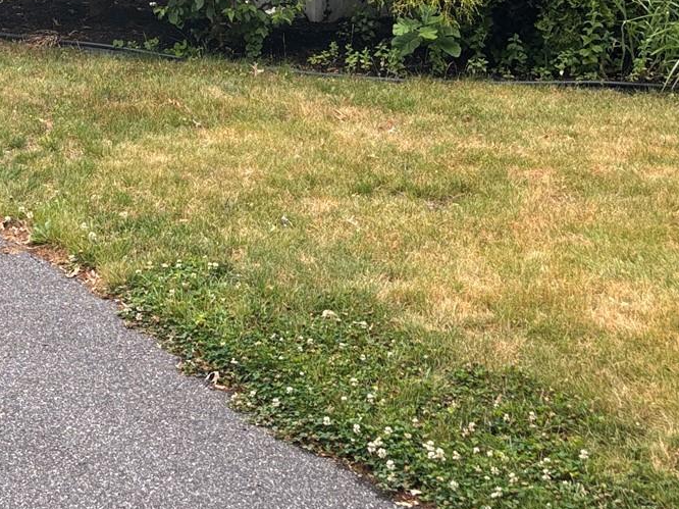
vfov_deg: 17.0
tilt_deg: +1.0
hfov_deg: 23.4
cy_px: -212
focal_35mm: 80
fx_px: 1569
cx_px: -4
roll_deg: +0.4
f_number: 1.6
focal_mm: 5.96
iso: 50
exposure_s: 1/550
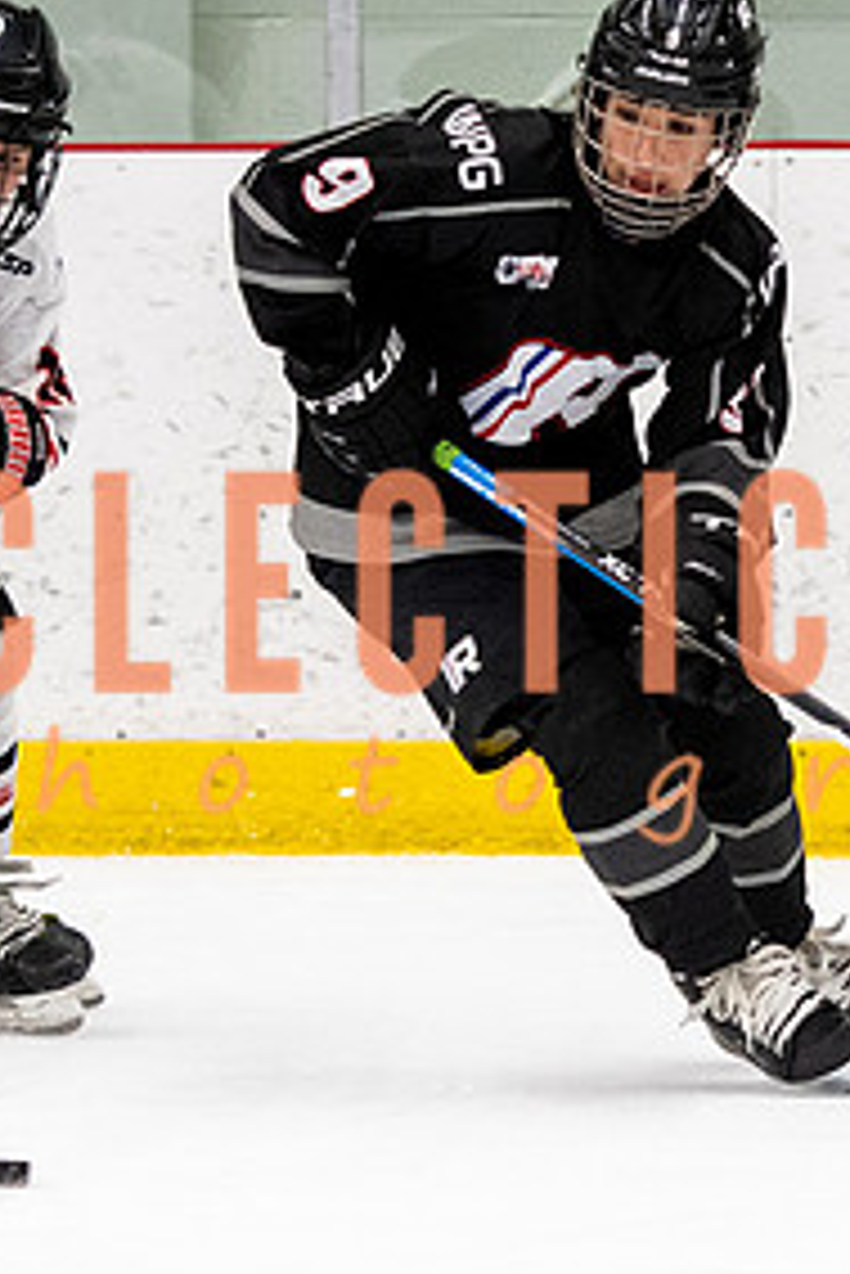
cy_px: 512
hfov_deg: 2.7
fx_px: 17862
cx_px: 626
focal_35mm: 505
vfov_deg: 4.1
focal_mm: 102
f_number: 2.8
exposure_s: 1/640
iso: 1800
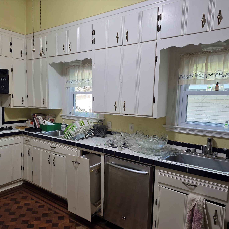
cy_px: 118
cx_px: 93
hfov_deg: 56.9
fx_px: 210
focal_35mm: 28
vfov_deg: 57.3
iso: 160
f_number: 1.7
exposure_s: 1/120
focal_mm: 6.25
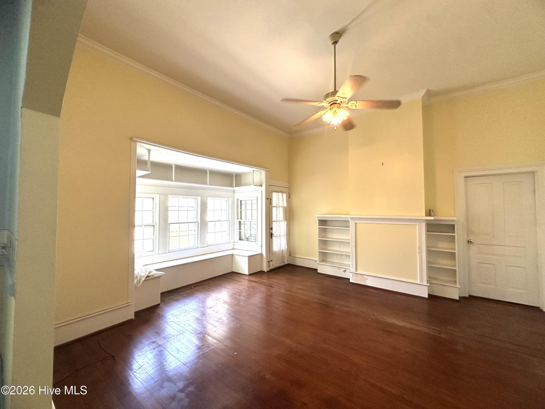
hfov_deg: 102.1
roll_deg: +0.0
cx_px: 272
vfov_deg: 85.7
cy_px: 204
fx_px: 220
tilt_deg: +1.4
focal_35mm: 14
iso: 200
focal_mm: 2.22
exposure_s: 1/120
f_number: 2.2
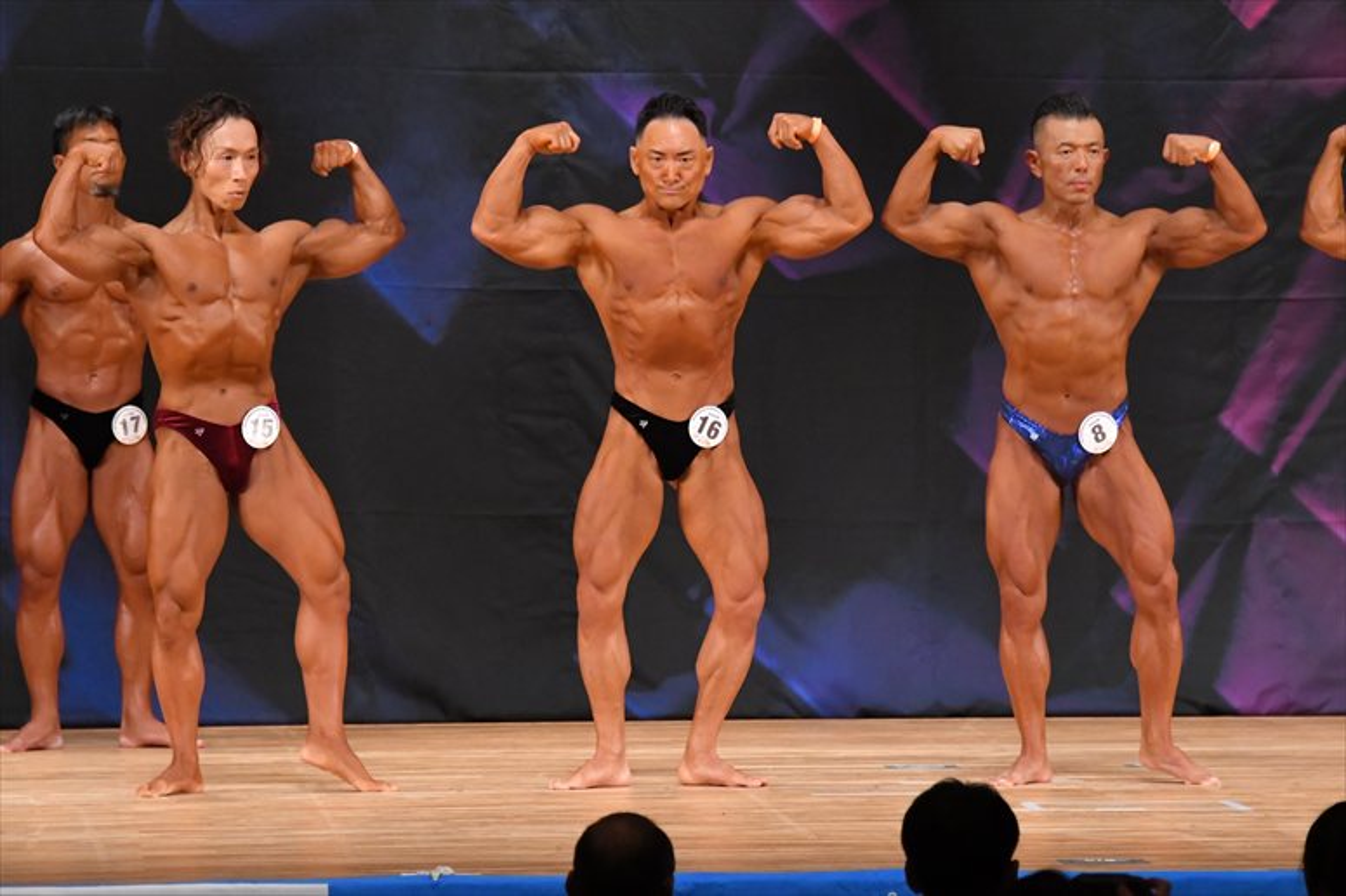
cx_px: 673
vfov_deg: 5.4
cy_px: 448
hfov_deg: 8.1
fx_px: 9530
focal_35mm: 255
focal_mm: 170
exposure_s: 1/400
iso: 5600
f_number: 5.6
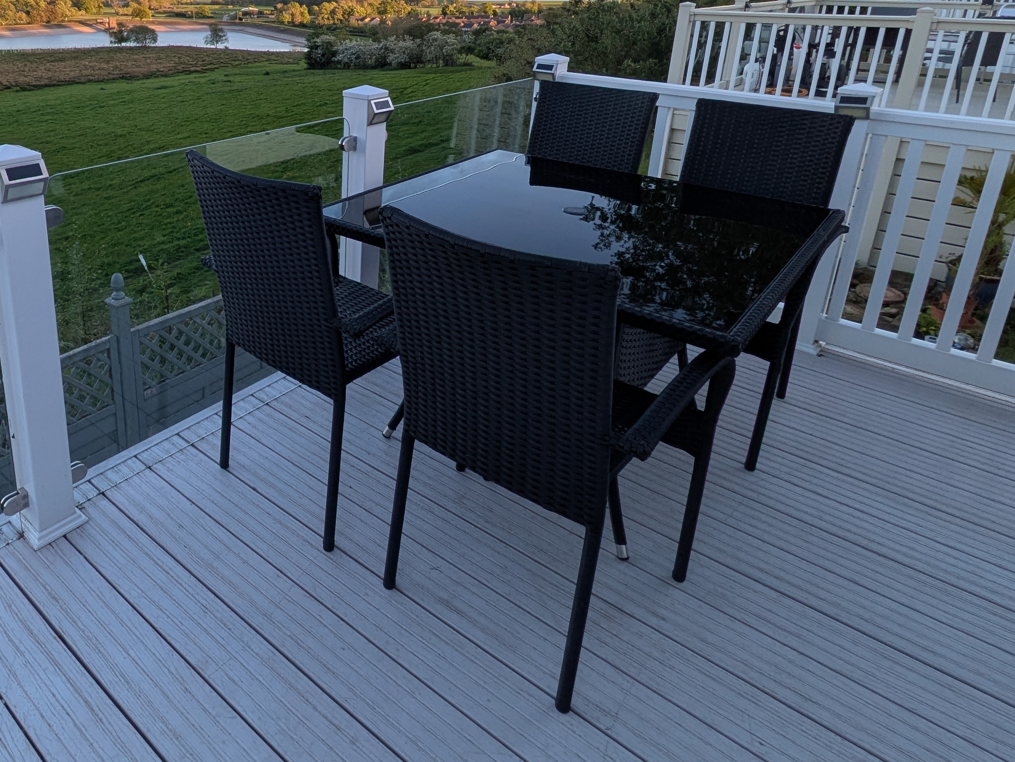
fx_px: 763
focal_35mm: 26
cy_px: 208
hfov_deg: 64.0
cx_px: 276
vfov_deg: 51.3
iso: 49
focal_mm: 1.83
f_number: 2.2
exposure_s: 1/281
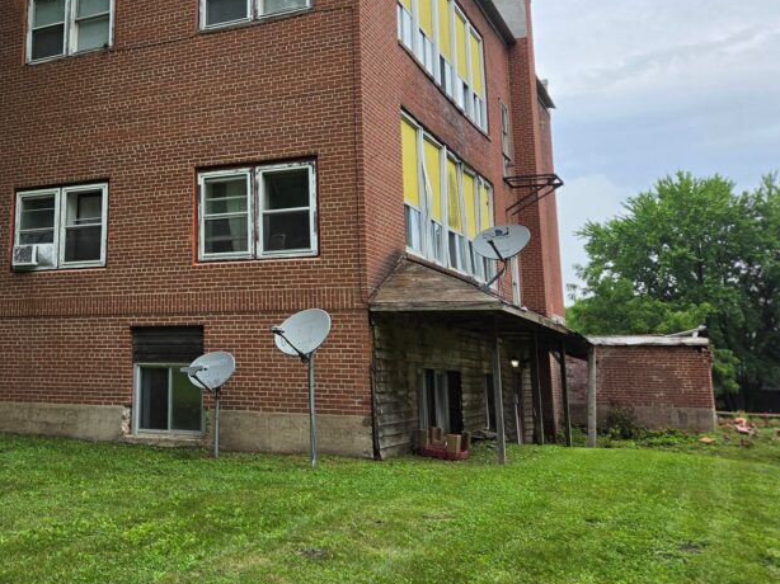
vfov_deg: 35.3
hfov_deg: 44.7
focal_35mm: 40
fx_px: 901
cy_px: 165
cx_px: 166
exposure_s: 1/3956
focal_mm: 5.4
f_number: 1.8
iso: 80
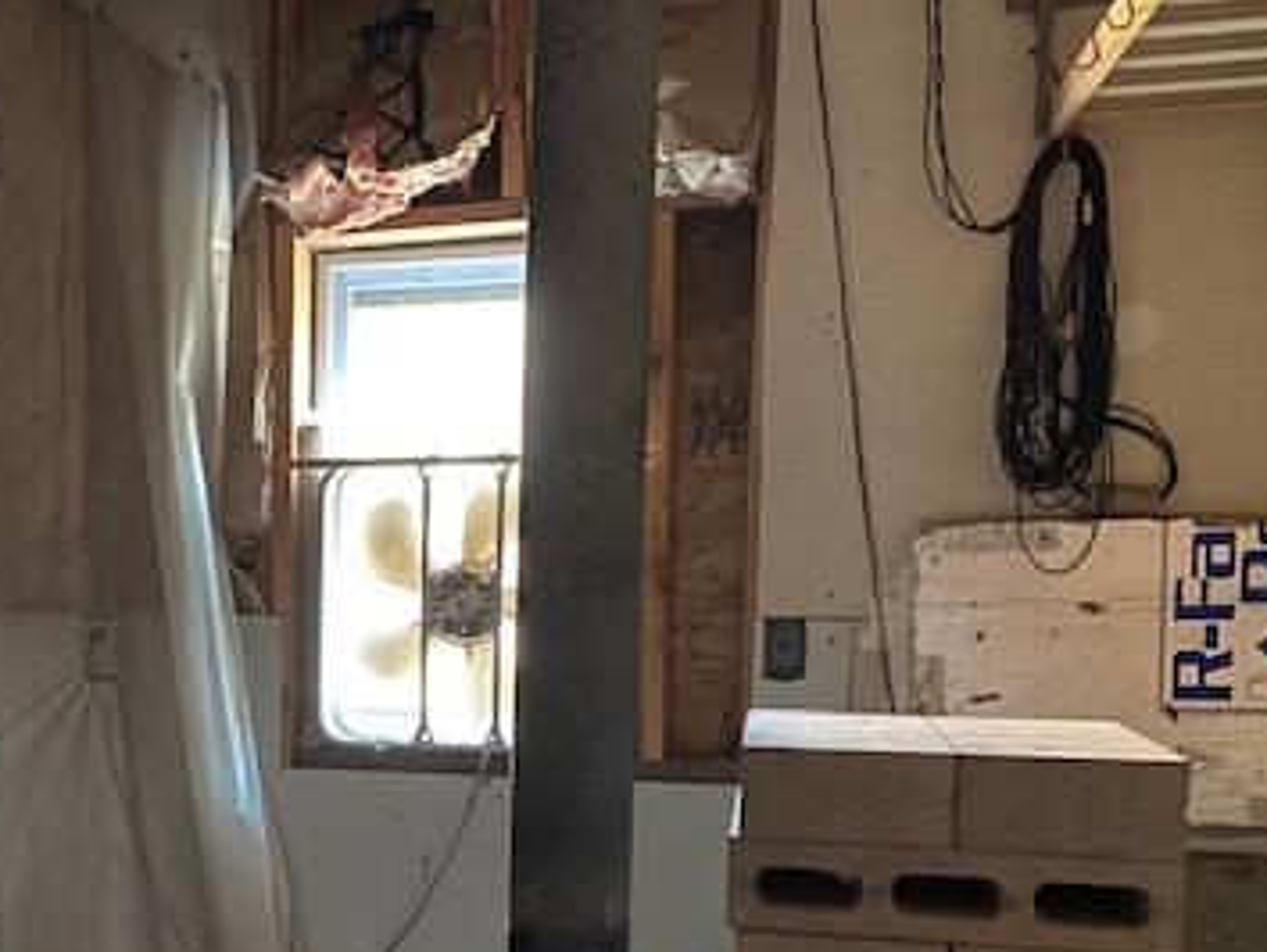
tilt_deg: -6.2
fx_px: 1721
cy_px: 712
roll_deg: +0.6
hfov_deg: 38.2
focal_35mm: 47
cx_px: 175
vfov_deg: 30.4
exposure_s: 1/9
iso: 500
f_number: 1.8
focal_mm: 4.25
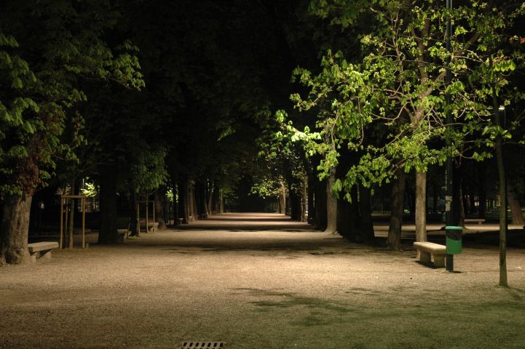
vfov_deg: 23.8
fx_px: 831
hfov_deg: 35.1
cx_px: 262
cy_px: 174
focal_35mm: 57
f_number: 4.2
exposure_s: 1/1.6
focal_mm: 38
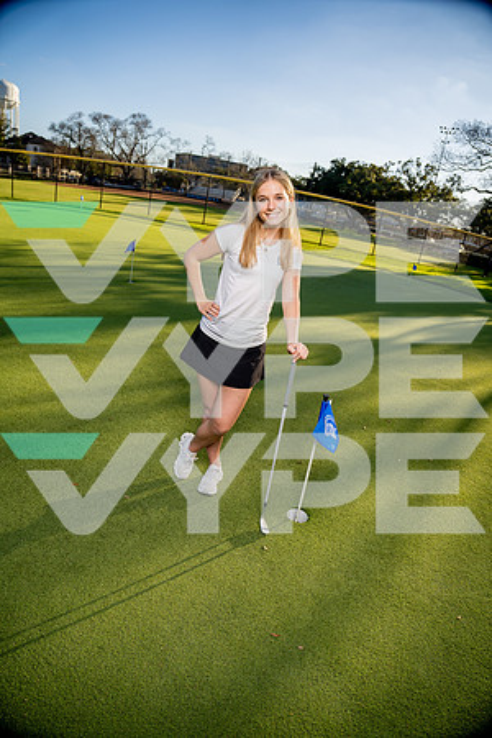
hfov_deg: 61.9
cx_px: 246
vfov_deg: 84.0
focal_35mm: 20
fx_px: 410
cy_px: 369
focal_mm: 20
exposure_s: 1/800
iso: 100
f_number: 4
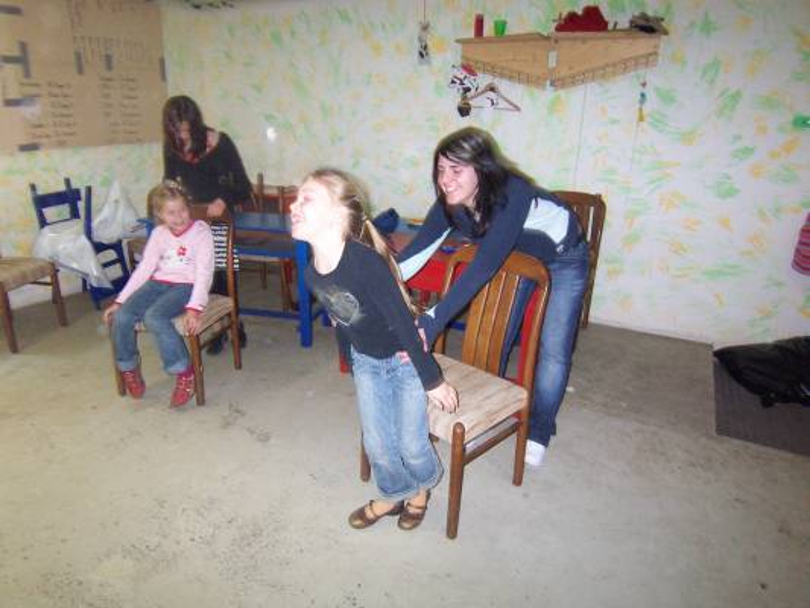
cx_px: 405
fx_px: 538
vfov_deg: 58.9
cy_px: 304
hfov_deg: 73.9
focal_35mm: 23
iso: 200
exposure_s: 1/30
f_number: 2.8
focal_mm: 3.8
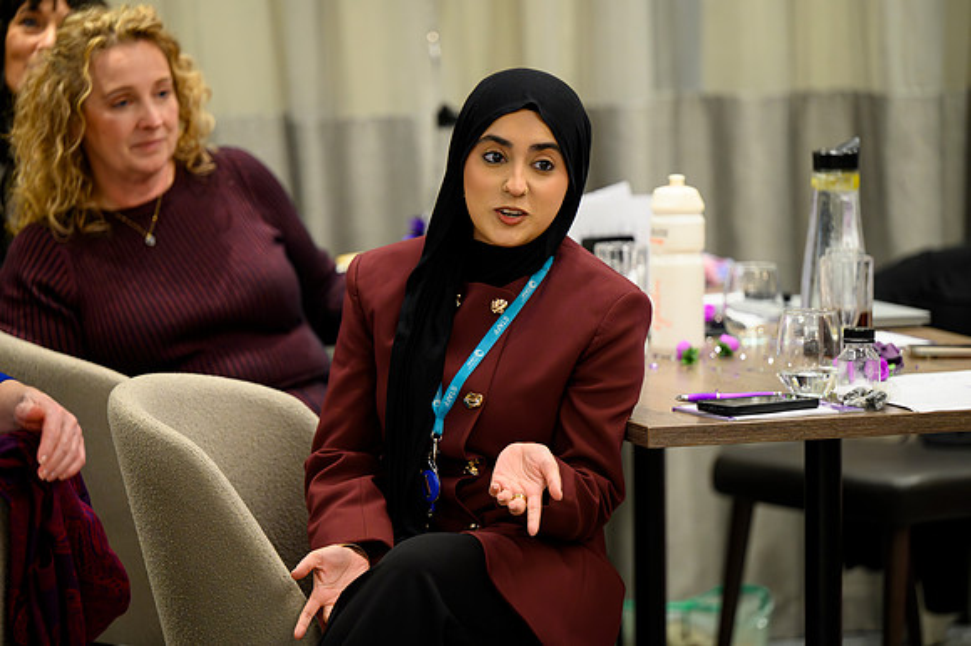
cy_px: 323
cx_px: 486
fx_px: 4178
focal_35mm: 155
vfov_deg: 8.8
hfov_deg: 13.3
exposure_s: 1/200
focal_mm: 155
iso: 2500
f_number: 2.8
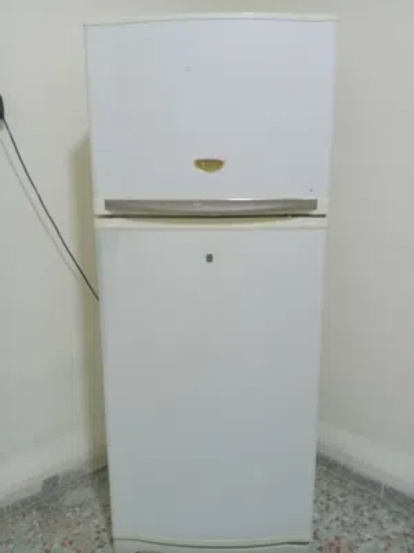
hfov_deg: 51.3
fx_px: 431
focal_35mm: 27
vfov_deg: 65.4
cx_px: 207
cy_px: 276
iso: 470
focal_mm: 4.05
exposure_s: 1/25
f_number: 1.8
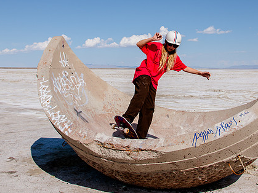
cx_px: 150
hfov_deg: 40.3
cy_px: 49
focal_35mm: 47
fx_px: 350
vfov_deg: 30.4
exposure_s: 1/1600
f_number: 6.3
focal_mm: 24
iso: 250
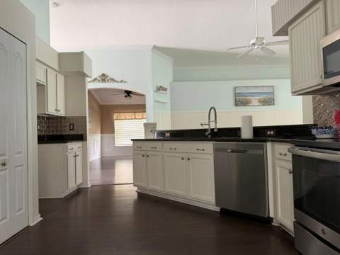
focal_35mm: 24
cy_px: 128
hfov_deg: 71.6
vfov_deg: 56.8
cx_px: 170
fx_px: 236
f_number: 1.78
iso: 500
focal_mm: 6.76
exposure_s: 1/60
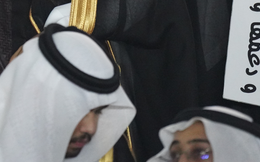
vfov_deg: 2.0
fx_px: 4591
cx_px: -32
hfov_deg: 3.2
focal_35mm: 648
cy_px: -92
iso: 6400
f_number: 2.8
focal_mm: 176
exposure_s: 1/125
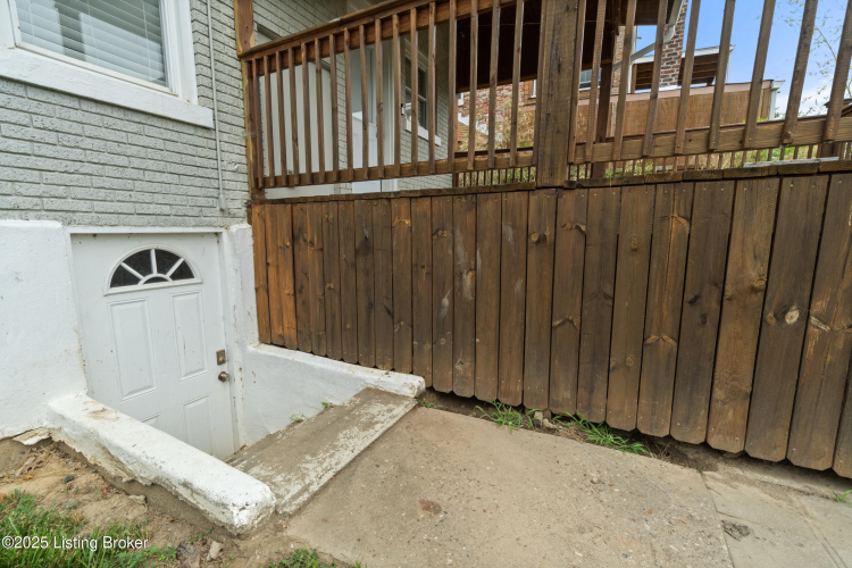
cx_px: 426
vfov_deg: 77.3
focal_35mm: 15
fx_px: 355
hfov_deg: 100.4
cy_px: 284
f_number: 10
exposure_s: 1/60
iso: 400
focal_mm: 10
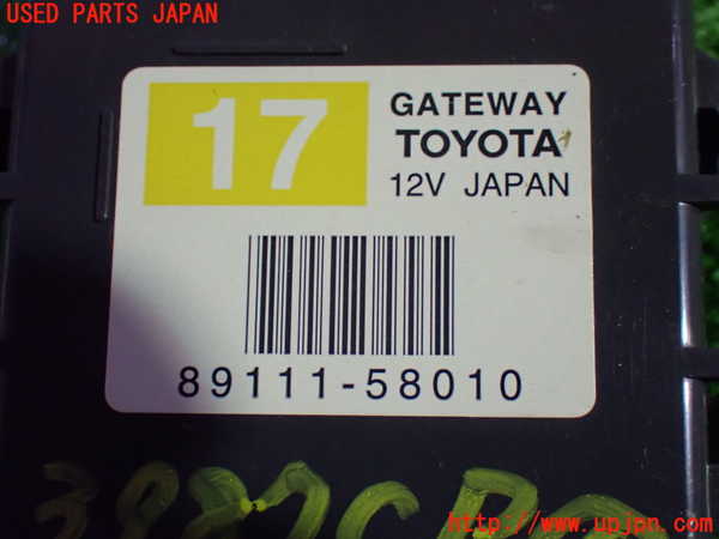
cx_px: 360
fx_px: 1205
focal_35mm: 58
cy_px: 270
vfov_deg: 25.2
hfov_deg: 33.2
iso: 1250
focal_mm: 10.35
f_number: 3.5
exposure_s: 1/60
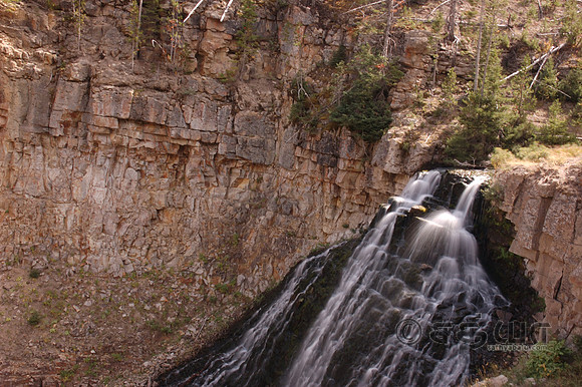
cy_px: 194
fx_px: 582
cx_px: 291
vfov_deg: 36.8
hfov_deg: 53.2
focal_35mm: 36
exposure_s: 1.3
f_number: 25
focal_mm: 24
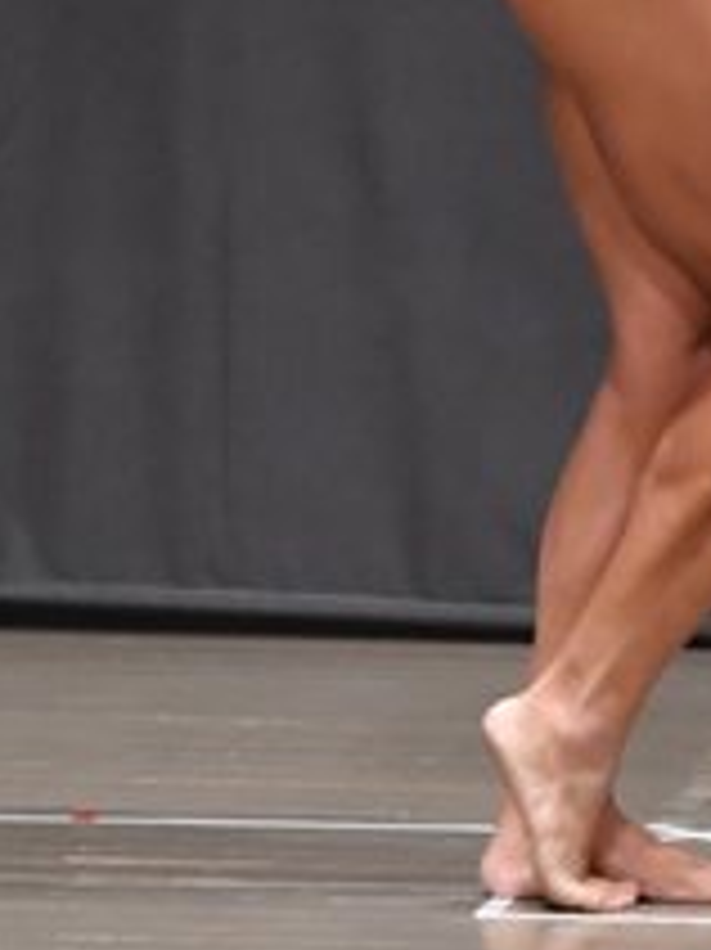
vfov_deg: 2.5
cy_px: -104
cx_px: 713
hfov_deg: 1.9
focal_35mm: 795
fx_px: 21794
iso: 6400
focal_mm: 150
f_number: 5.6
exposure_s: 1/400
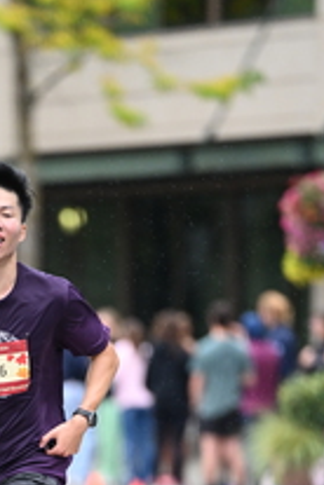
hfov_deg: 2.6
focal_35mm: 532
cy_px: 487
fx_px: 7181
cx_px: -27
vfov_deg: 3.9
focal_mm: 200
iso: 1250
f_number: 2.8
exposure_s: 1/1600
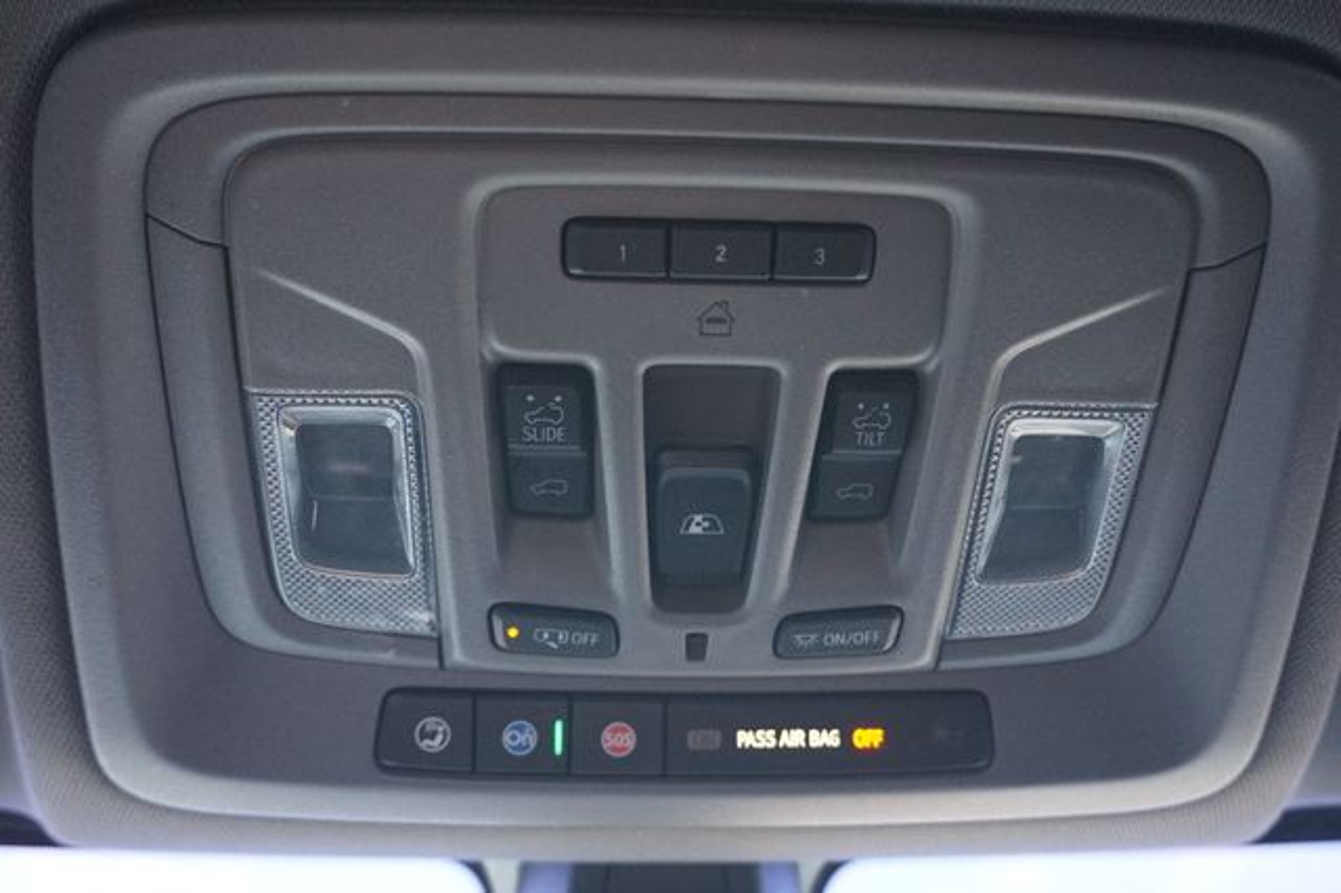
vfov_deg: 38.3
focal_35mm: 34
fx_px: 1284
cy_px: 446
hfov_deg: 55.1
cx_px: 670
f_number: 4
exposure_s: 1/60
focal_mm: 23
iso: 2000
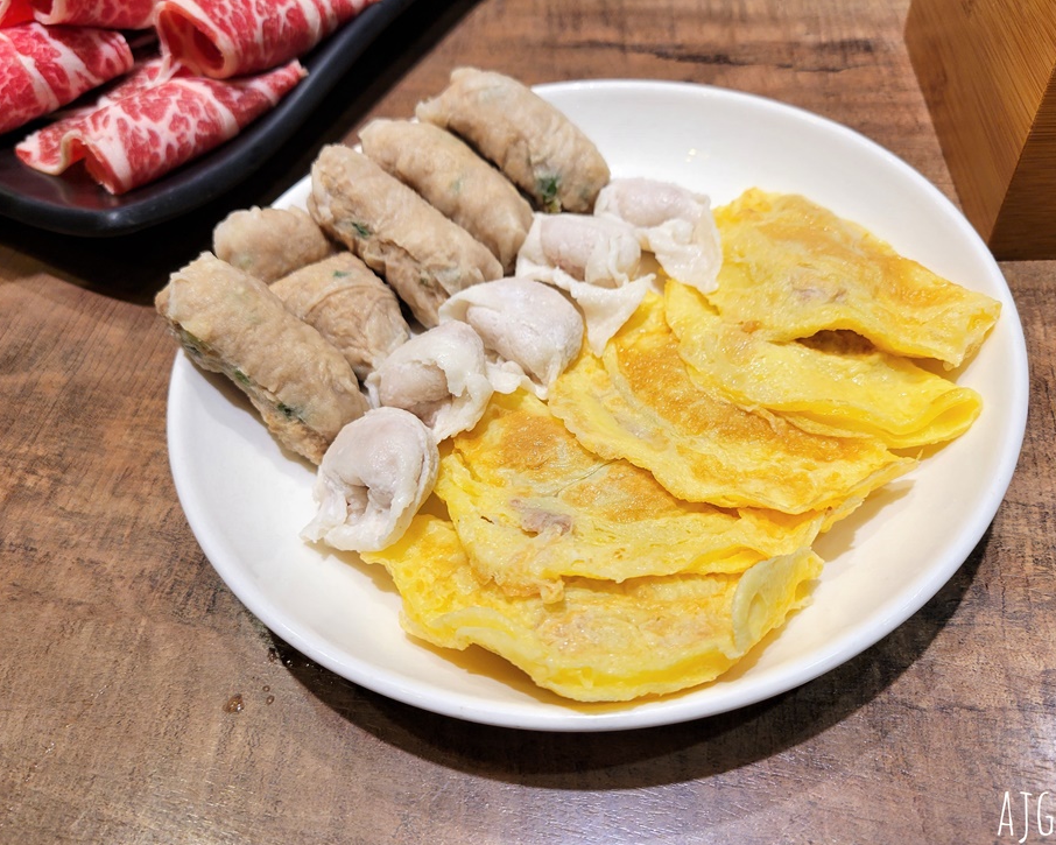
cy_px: 417
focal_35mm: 28
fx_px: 875
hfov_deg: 62.2
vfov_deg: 51.5
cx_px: 548
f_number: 1.8
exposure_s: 1/120
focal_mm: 5.4
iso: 160
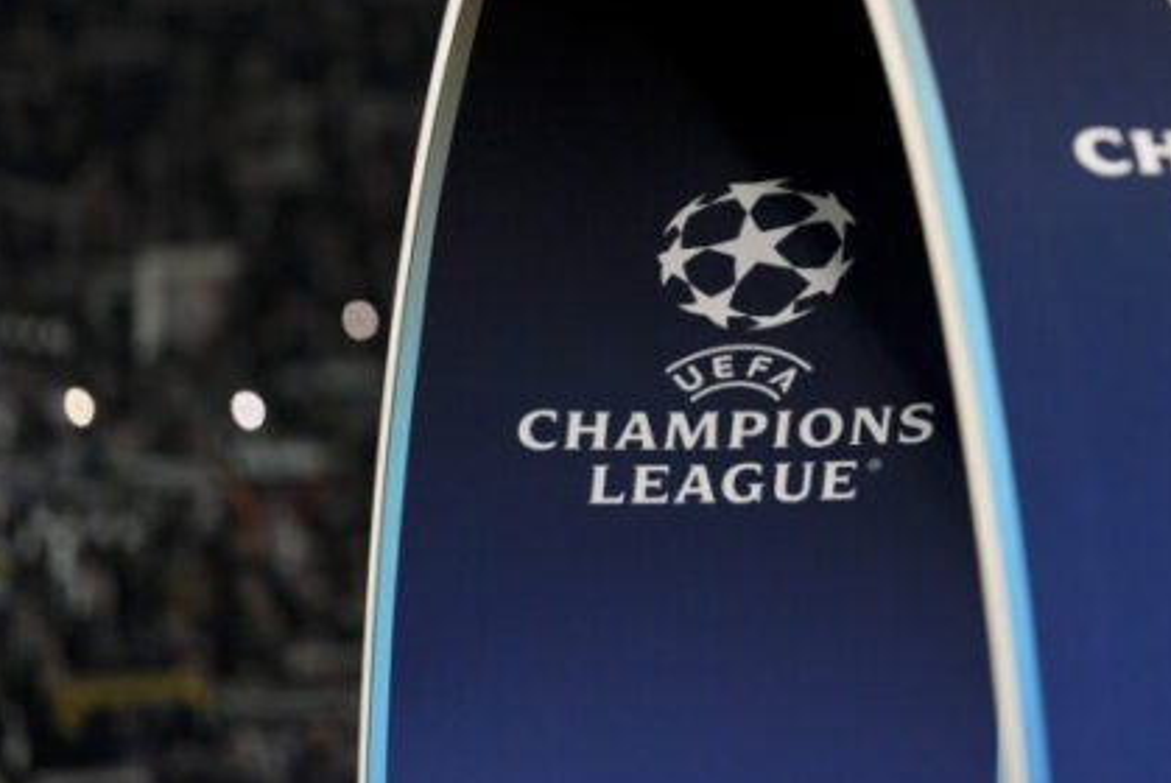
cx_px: 935
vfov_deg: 5.1
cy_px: 154
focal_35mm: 268
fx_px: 8723
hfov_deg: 7.7
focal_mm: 165
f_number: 3.2
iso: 2000
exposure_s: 1/500
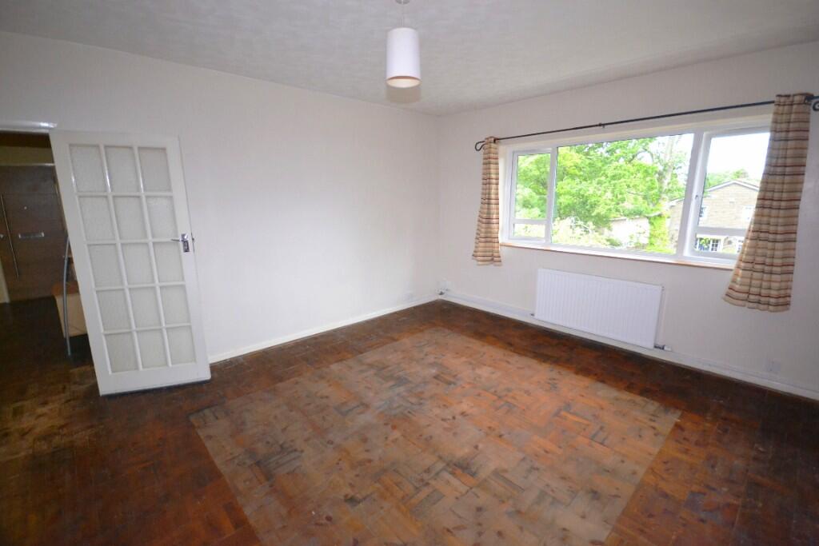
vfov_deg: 77.3
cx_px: 410
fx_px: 341
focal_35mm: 15
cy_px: 273
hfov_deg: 100.4
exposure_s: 1/60
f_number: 4
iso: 3200
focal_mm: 10
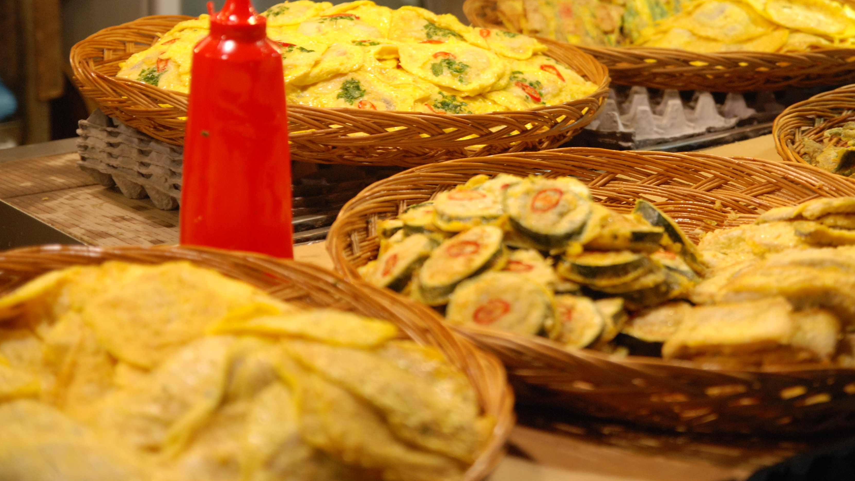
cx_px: 499
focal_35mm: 92
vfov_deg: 13.1
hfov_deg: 23.1
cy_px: 157
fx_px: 2086
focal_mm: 50
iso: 500
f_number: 2.8
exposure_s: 1/60
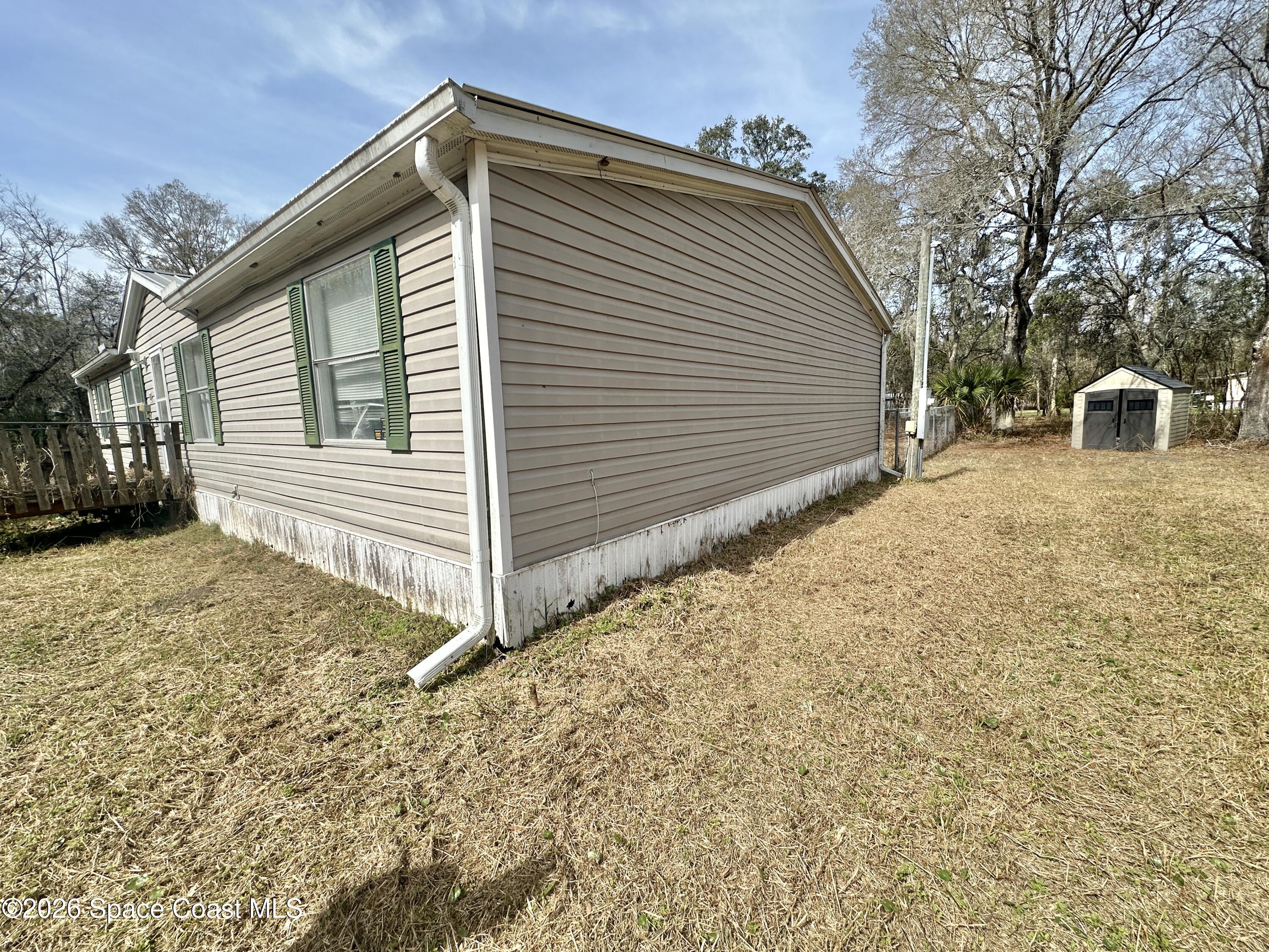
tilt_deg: -6.4
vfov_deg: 85.7
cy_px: 476
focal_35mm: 14
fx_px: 513
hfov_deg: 102.1
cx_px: 634
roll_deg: +1.5
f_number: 2.2
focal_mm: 2.22
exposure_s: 1/2092
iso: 50
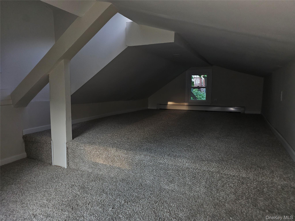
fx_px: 196
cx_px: 148
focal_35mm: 23
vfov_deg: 58.9
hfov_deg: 73.9
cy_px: 110
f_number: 1.7
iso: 125
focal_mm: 6.3
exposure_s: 1/20
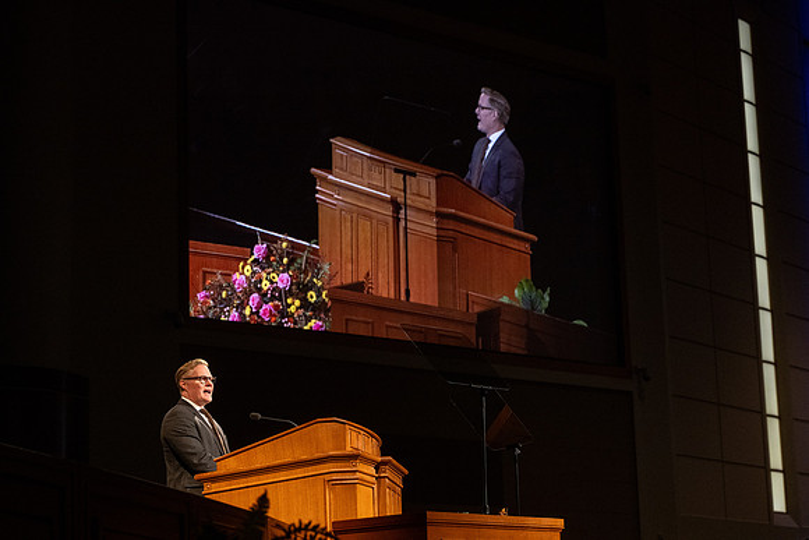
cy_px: 270
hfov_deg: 24.5
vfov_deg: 16.5
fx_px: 1866
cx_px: 404
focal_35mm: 83
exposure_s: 1/200
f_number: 5
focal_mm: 83
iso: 3200
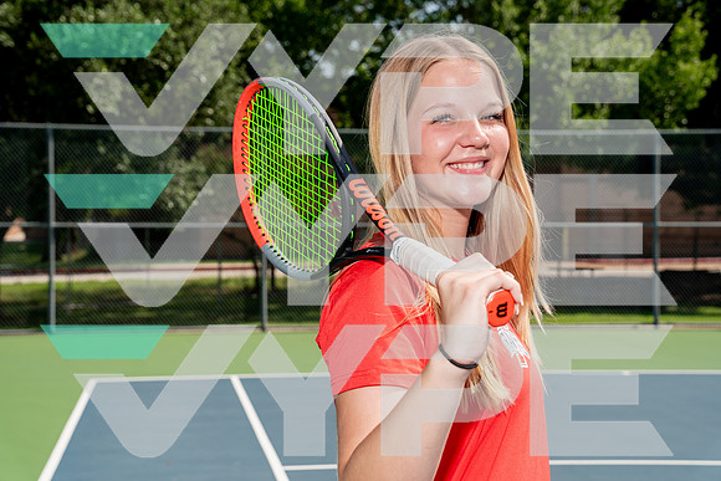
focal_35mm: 70
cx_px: 360
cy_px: 240
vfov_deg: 19.5
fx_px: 1402
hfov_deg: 28.8
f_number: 8
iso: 100
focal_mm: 70
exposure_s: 1/250
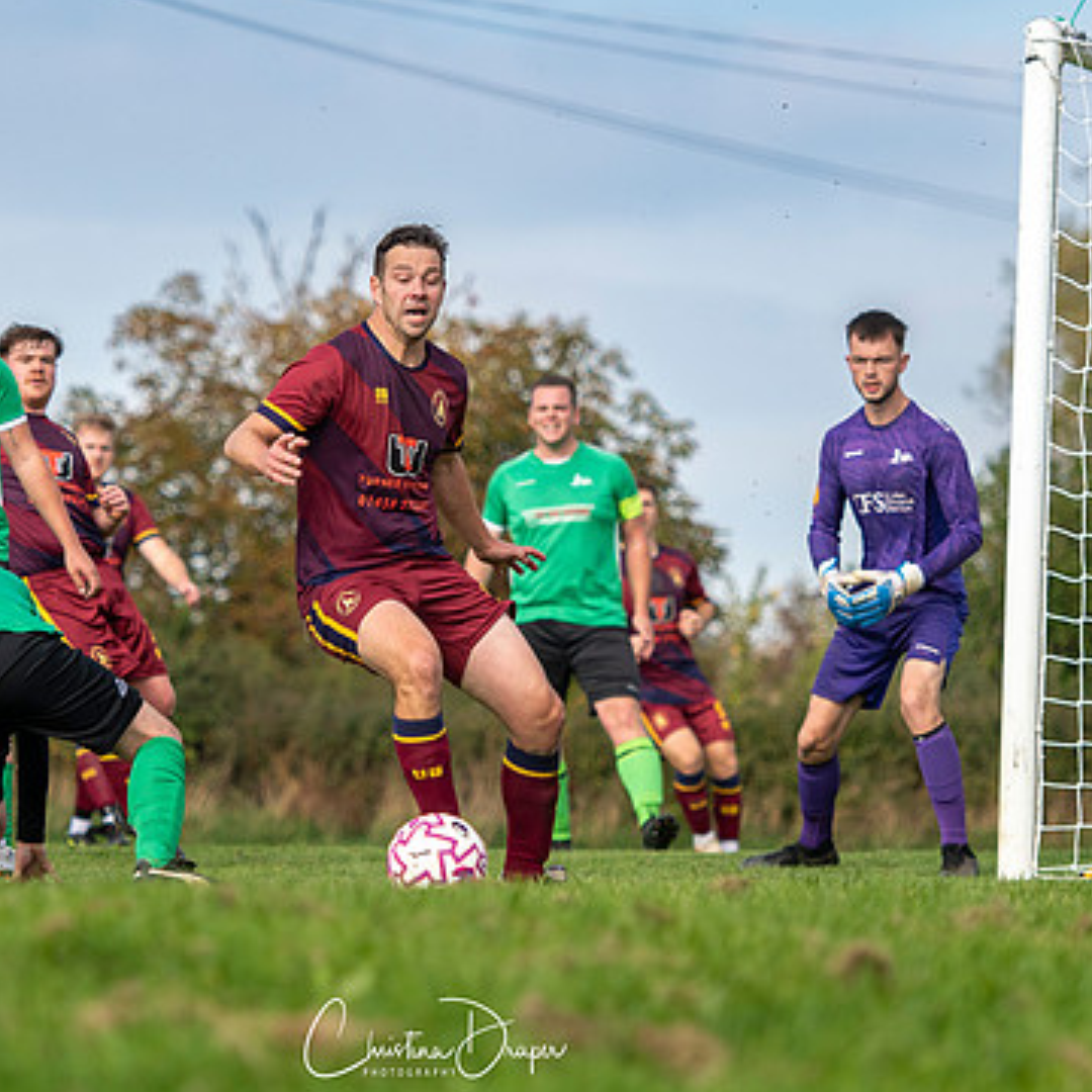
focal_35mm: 267
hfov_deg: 6.6
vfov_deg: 6.6
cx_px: 434
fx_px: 9529
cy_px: 523
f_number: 2.8
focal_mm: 130
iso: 250
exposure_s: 1/5000
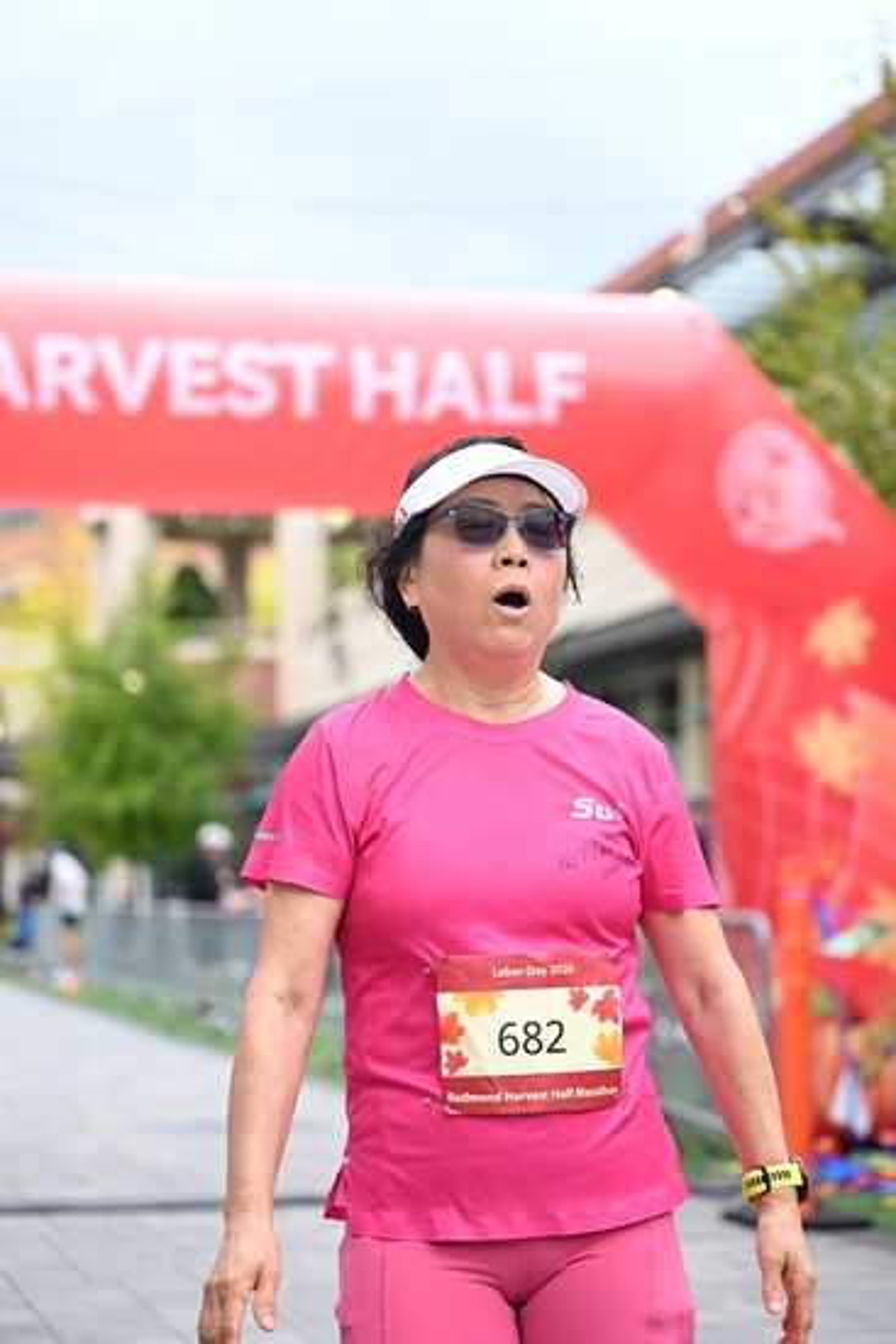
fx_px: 2611
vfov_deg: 28.8
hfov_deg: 19.5
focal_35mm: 70
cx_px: 448
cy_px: 672
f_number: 2.8
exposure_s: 1/1600
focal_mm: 70
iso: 640
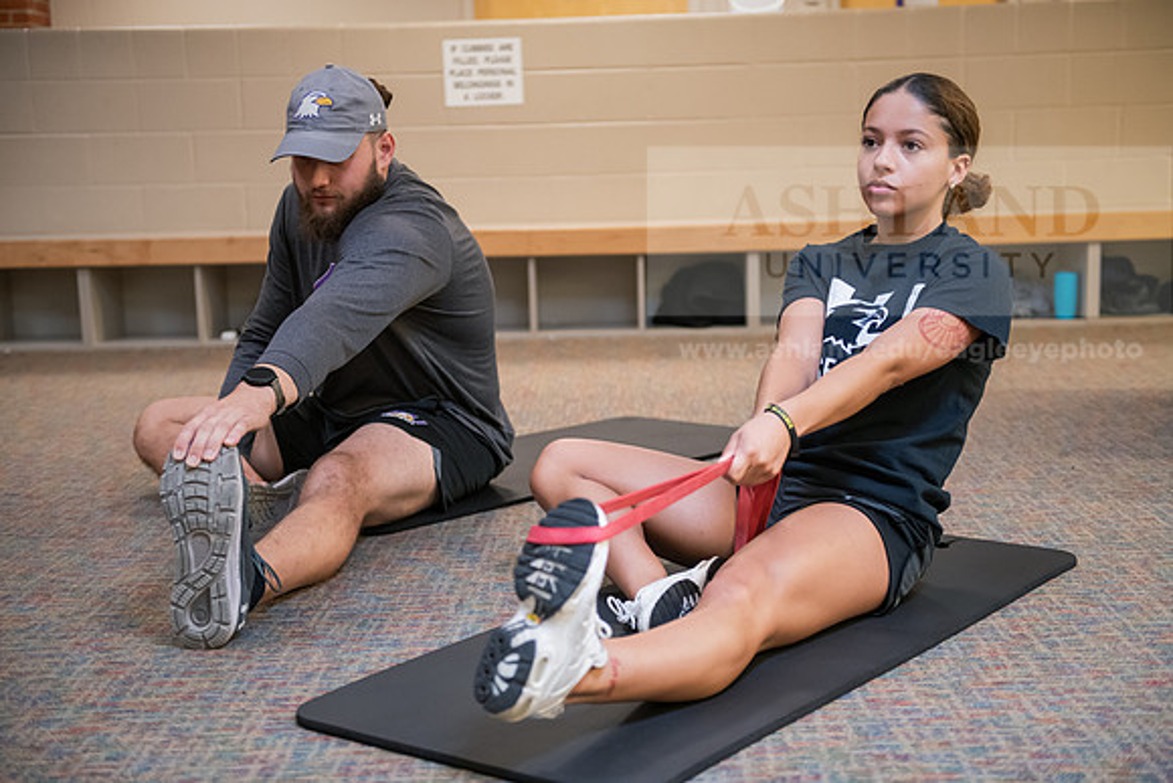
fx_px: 1629
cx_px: 586
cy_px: 392
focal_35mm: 50
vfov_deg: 27.0
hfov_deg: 39.6
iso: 1600
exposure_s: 1/160
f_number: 2.8
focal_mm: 50
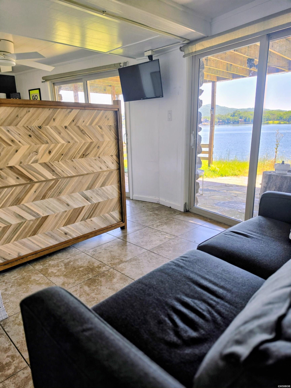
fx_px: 258
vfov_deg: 73.9
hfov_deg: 58.9
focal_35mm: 23
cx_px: 146
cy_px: 194
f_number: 1.4
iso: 32
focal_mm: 6.5
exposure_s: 1/359
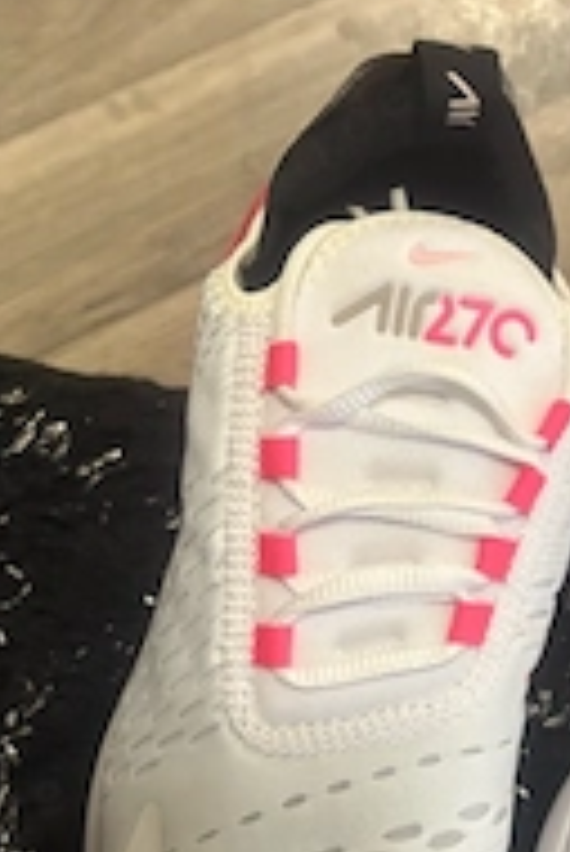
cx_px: 377
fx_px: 1351
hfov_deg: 23.7
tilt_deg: -66.3
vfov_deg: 34.7
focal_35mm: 57
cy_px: 574
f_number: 1.6
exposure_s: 1/60
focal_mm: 5.96
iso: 500
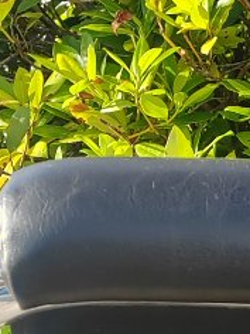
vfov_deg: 12.8
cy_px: 638
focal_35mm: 137
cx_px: 369
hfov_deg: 10.5
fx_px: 1319
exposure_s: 1/790
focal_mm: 5.52
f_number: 1.9
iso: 100
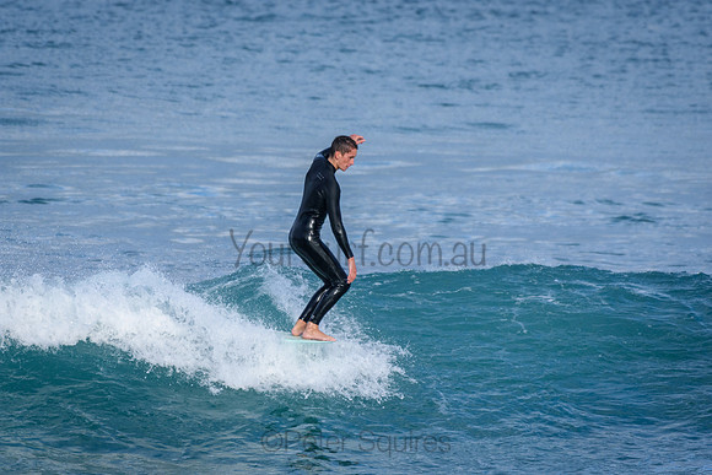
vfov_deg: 2.1
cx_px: 356
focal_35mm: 660
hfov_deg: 3.1
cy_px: 238
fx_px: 13056
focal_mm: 440
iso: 500
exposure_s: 1/2000
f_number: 5.6
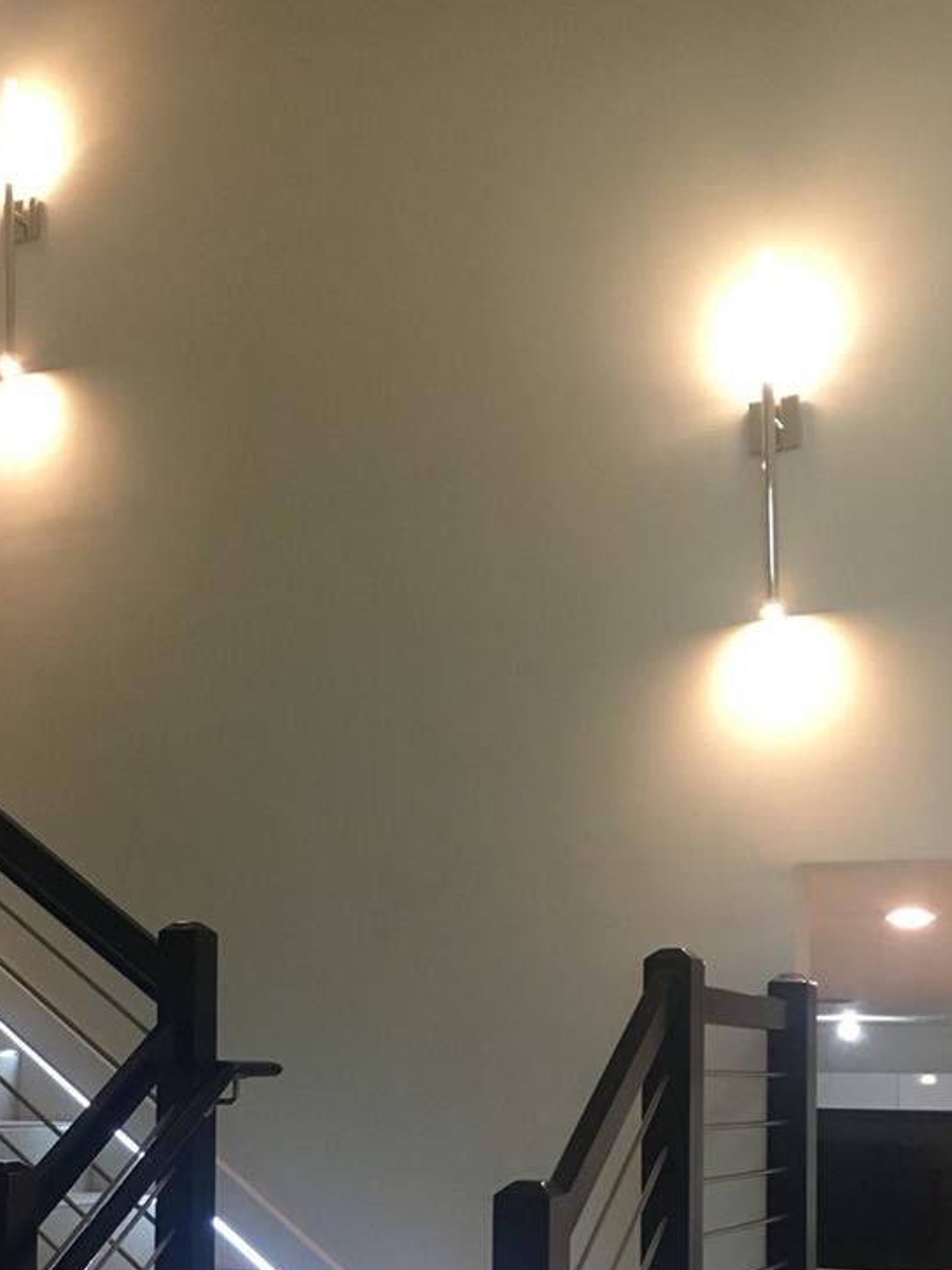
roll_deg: -0.9
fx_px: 1760
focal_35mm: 48
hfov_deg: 30.1
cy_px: 1027
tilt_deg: +1.6
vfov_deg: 38.1
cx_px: 329
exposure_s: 1/33
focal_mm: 4.15
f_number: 2.2
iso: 160
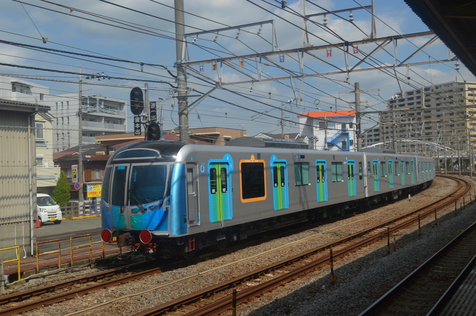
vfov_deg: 30.8
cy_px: 158
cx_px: 238
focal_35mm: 44
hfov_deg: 45.0
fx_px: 575
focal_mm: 29
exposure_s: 1/250
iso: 100
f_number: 8
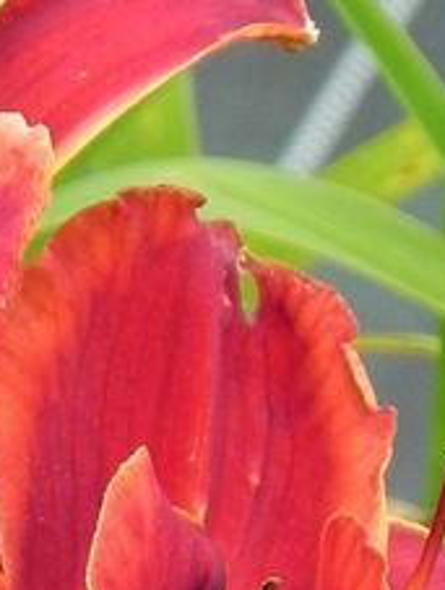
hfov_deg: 1.7
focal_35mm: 871
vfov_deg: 2.3
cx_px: -66
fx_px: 14887
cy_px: 437
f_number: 5
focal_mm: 44
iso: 160
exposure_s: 1/200
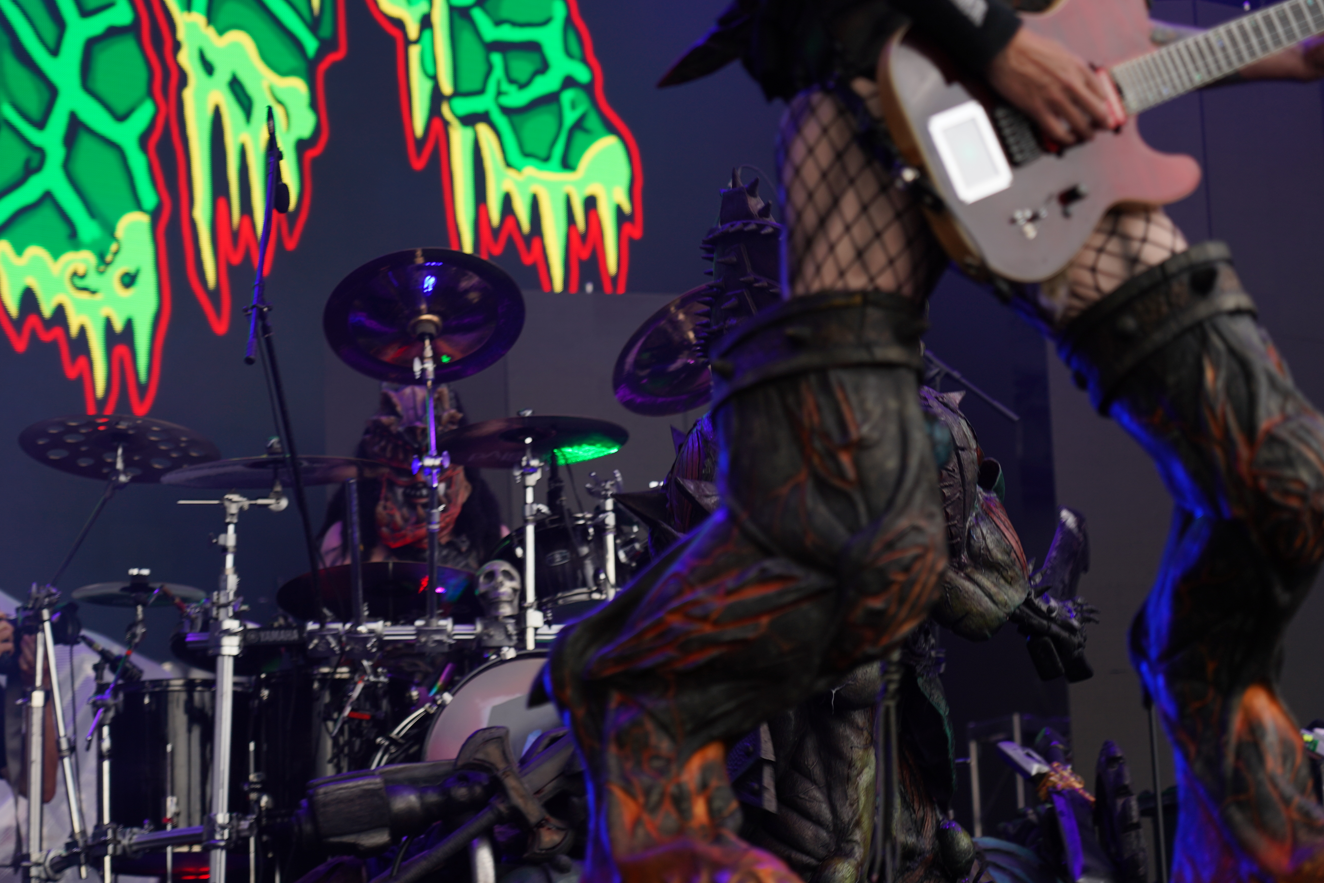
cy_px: 413
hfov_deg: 16.9
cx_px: 581
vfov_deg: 11.3
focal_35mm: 121
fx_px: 4450
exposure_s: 1/125
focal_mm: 105
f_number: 4
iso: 125
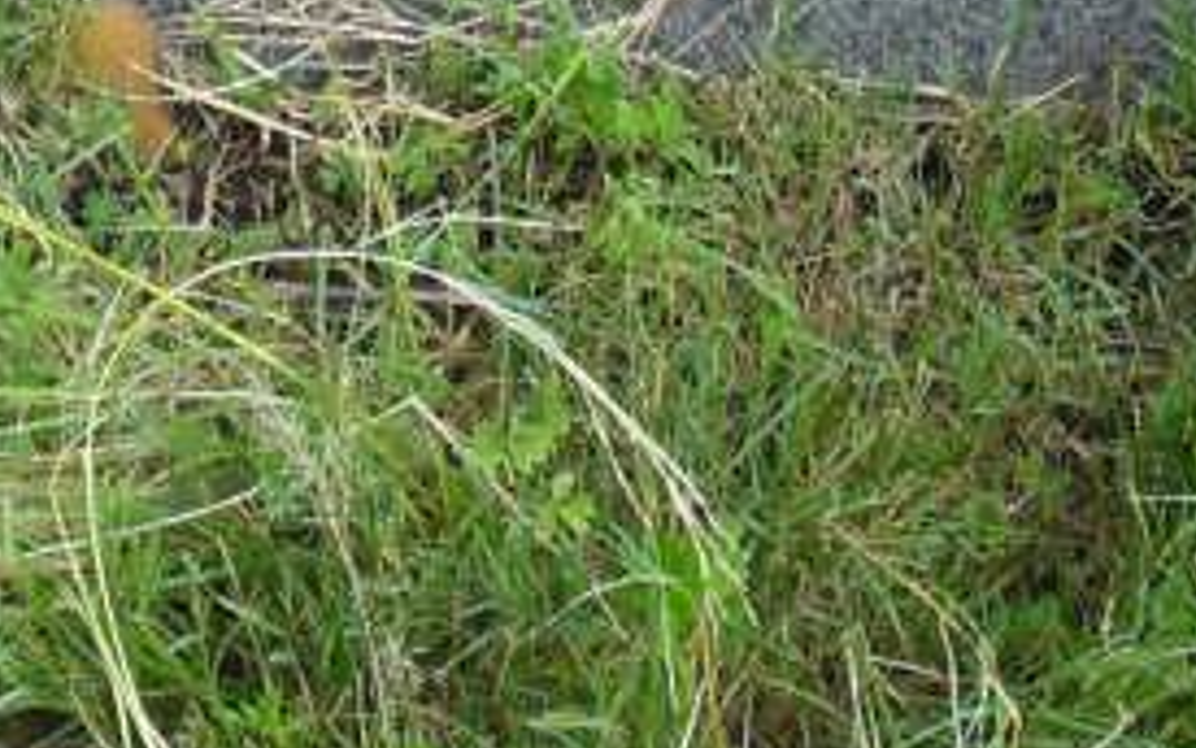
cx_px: 344
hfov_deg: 16.6
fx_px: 4075
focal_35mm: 125
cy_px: -583
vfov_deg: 9.9
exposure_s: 1/362
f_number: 3.5
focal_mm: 4.9
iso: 80
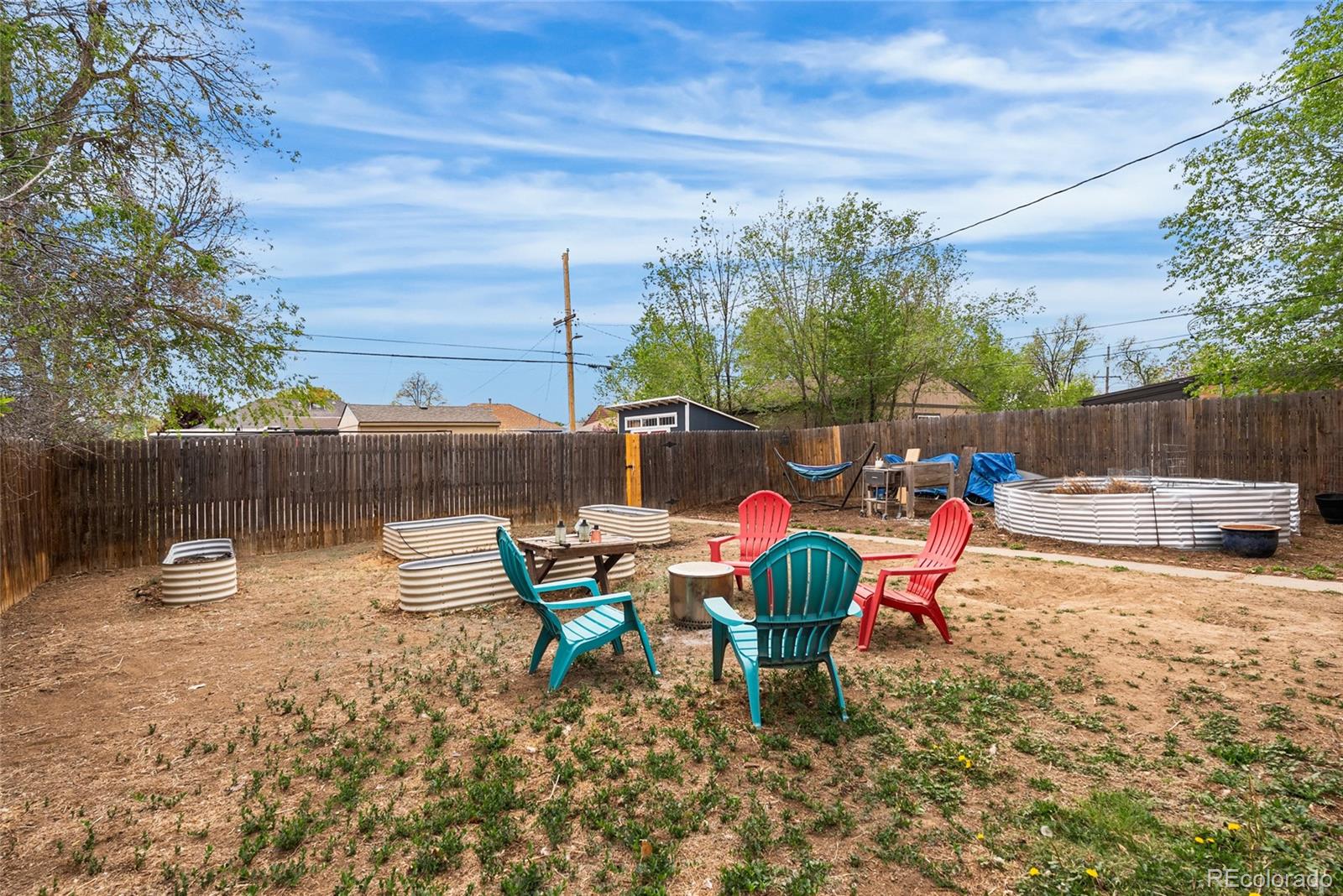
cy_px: 448
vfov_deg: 73.8
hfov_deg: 96.7
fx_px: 597
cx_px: 672
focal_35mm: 16
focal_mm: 16
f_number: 8
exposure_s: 1/250
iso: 200
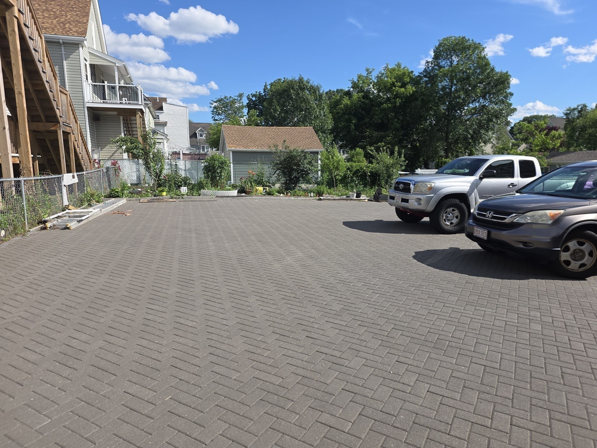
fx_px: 397
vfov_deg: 58.9
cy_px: 224
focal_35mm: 23
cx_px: 298
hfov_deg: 73.9
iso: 12
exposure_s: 1/836
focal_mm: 6.25
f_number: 1.7
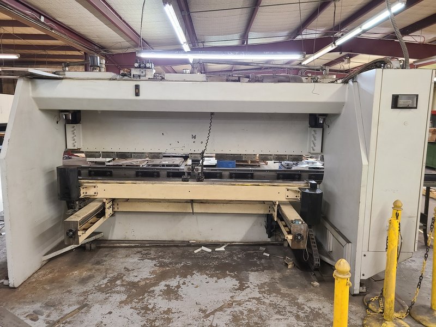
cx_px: 218
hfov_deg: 67.3
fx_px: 327
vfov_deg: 53.1
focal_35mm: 26
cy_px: 164
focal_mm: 5.4
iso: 250
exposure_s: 1/39
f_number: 1.8
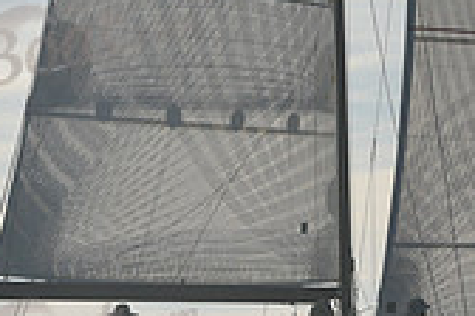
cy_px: 171
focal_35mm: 242
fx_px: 3193
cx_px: 348
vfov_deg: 5.7
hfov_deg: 8.5
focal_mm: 70
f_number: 9
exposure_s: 1/1000
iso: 250
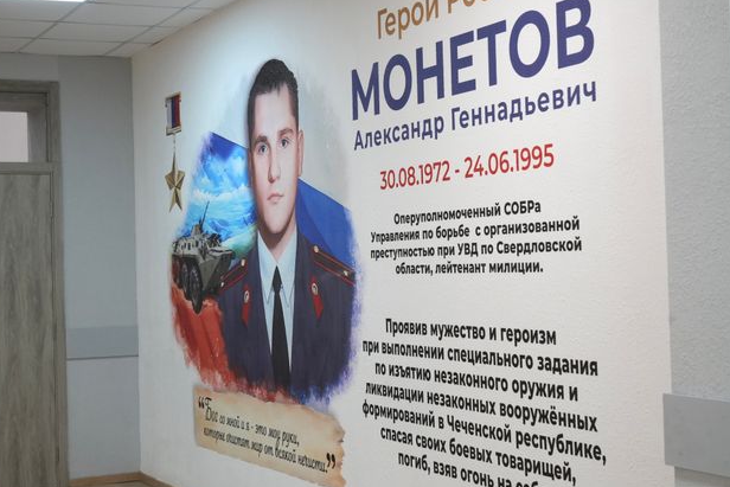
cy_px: 225
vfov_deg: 23.0
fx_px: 1197
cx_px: 321
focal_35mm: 59
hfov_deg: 33.9
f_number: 8
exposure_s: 1/125
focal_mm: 52
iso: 2000
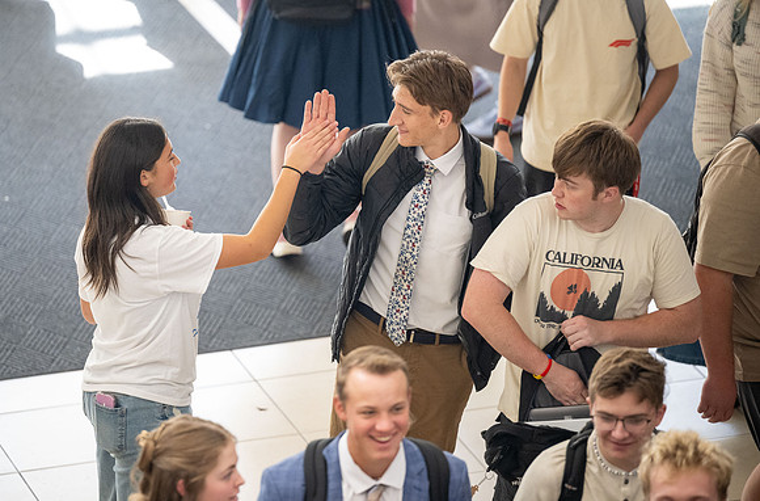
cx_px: 292
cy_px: 189
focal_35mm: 247
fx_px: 5198
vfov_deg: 5.5
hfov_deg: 8.4
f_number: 2.8
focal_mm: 200
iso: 3200
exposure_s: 1/320
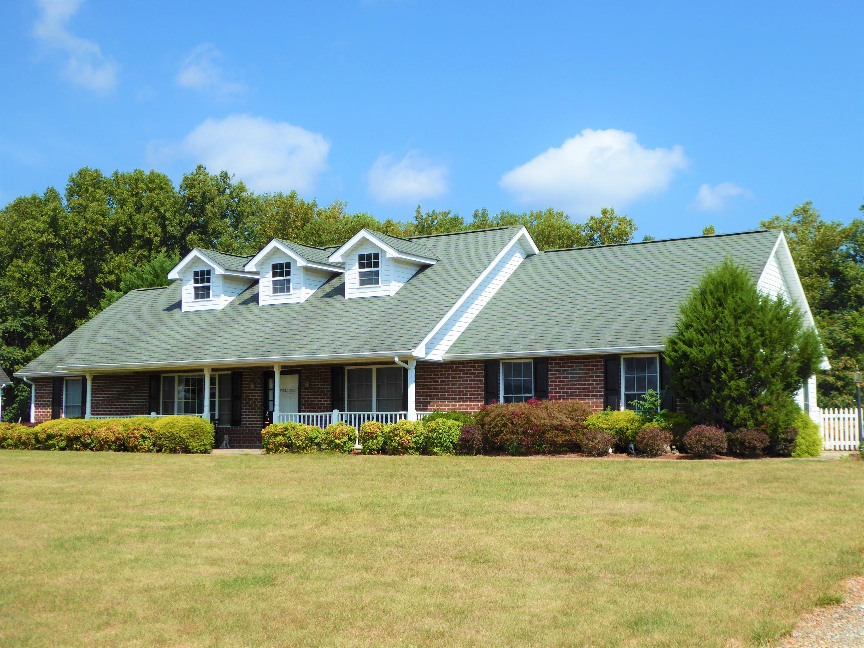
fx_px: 1148
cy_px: 324
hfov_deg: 41.2
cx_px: 432
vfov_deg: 31.5
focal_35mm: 46
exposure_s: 1/800
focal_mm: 7.8
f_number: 3.9
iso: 100
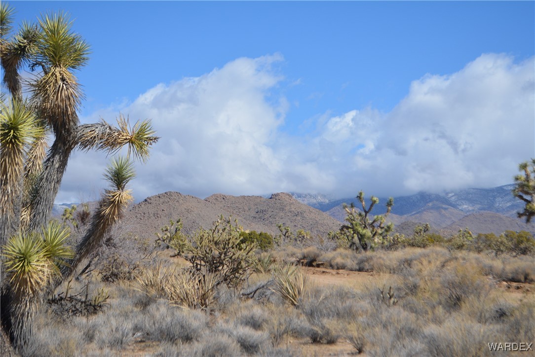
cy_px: 178
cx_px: 268
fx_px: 1227
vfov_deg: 16.6
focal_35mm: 82
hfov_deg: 24.6
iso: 400
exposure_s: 1/2000
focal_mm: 55
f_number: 7.1
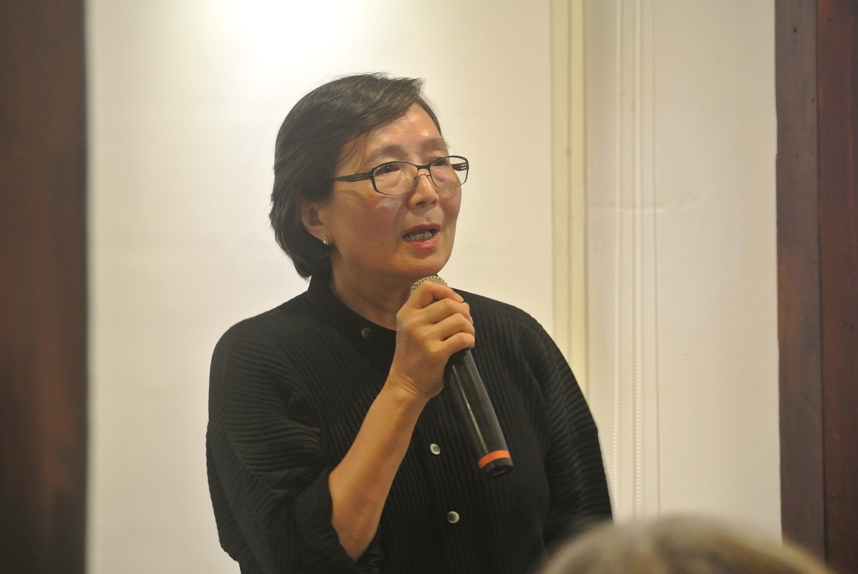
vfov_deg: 9.3
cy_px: 287
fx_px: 3532
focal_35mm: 148
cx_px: 429
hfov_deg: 13.9
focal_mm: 55.1
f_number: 4.2
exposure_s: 1/13
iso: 800
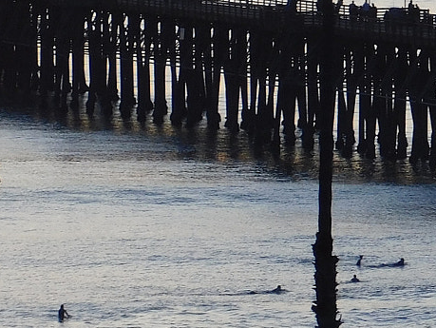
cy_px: -77
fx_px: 7462
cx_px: 439
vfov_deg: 2.5
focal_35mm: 592
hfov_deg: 3.3
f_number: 5.3
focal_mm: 30.1
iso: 125
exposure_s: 1/80
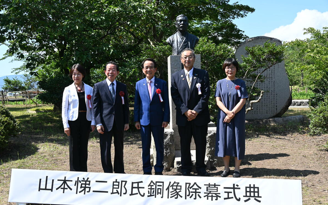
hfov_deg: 51.8
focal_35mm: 38
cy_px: 110
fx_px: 338
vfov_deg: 33.8
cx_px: 163
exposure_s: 1/250
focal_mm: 24.5
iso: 100
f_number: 5.6
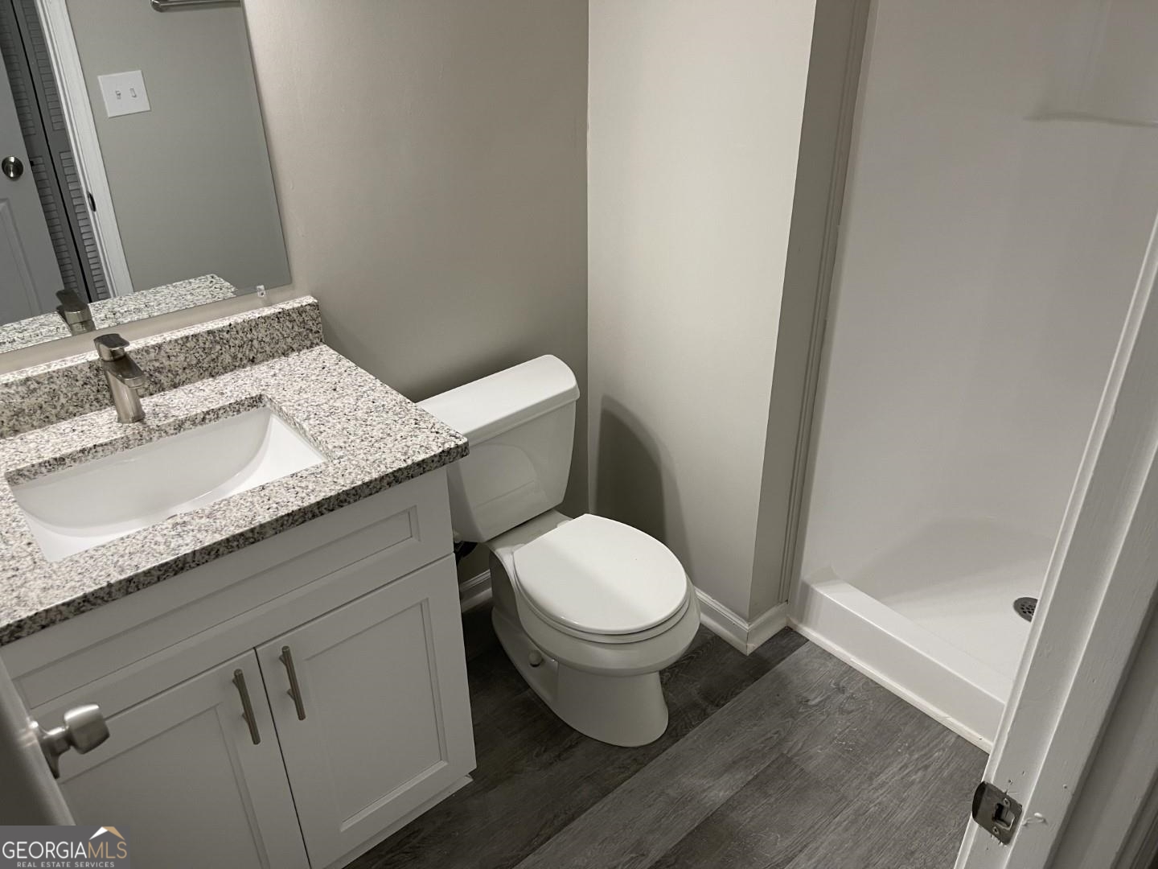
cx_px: 579
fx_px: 870
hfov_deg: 67.3
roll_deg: +0.6
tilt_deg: -29.9
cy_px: 434
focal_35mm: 26
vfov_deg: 53.1
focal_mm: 5.1
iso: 80
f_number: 1.6
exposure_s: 1/60
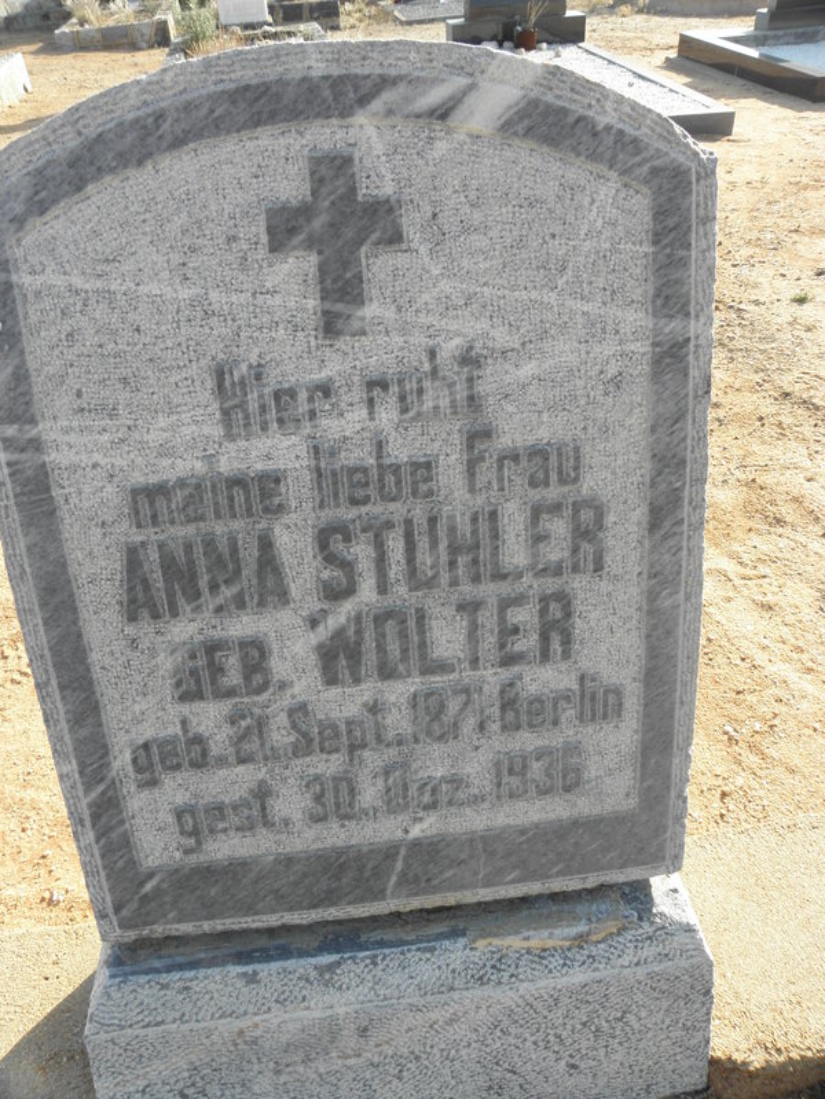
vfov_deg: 67.3
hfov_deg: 53.1
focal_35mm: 26
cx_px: 412
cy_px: 550
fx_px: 826
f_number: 5.6
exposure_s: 1/60
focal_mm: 4.6
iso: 64
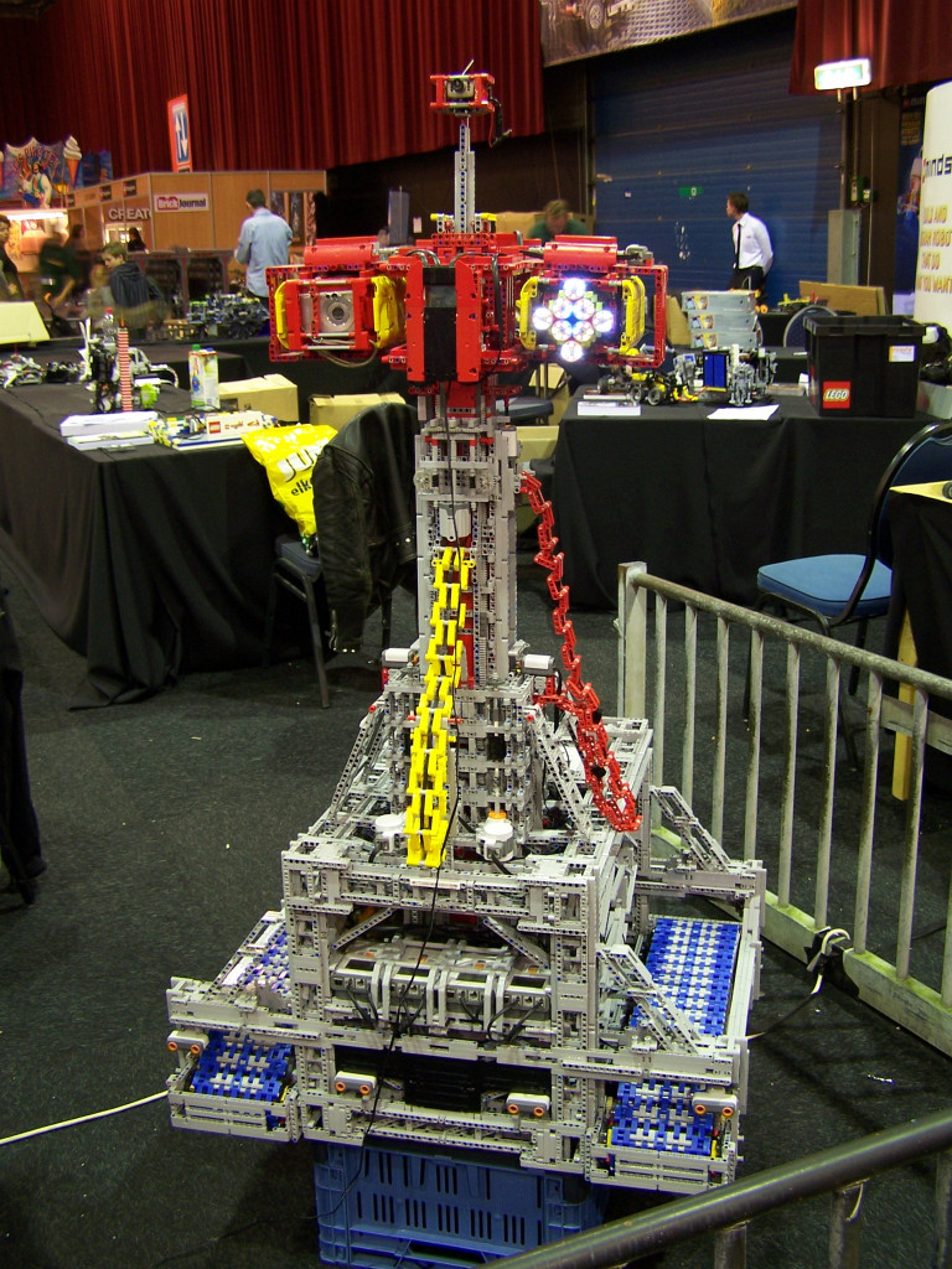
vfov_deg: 49.0
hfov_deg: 37.7
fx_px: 1393
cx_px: 476
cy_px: 634
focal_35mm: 38
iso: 80
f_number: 2.8
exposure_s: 1/2
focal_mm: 6.3
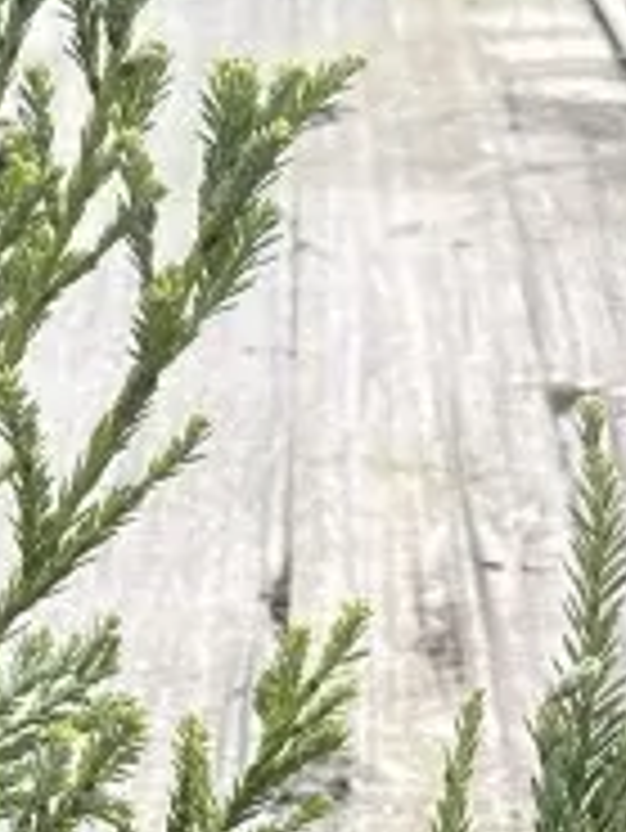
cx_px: -495
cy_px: 1390
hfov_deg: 9.3
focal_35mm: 152
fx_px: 3661
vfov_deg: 12.1
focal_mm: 5.1
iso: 50
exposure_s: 1/437
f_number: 1.6
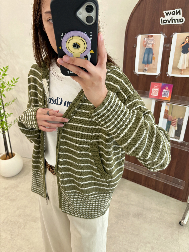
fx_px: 189
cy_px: 126
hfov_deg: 53.1
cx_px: 94
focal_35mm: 26
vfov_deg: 67.3
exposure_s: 1/119
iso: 125
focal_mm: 5.96
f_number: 1.6
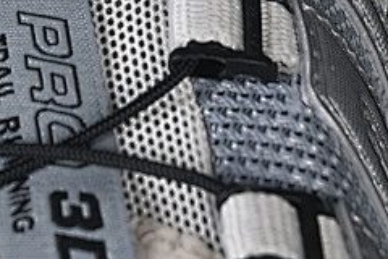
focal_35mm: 337
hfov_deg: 6.1
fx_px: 3632
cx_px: -61
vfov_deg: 4.0
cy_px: -253
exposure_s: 1/80
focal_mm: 50
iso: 160
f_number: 7.1
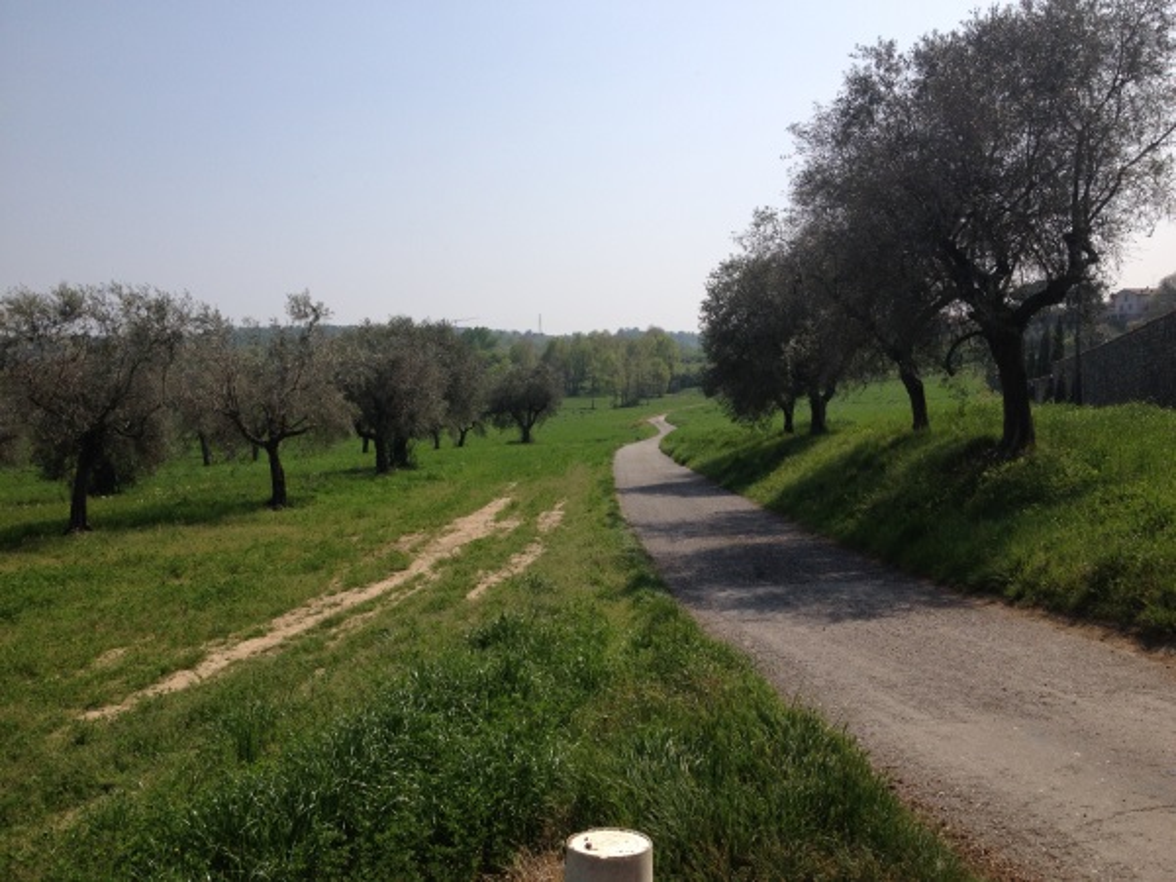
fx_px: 1189
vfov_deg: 40.7
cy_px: 441
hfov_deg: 52.6
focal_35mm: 35
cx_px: 588
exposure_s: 1/2632
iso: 50
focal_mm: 4.28
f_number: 2.4
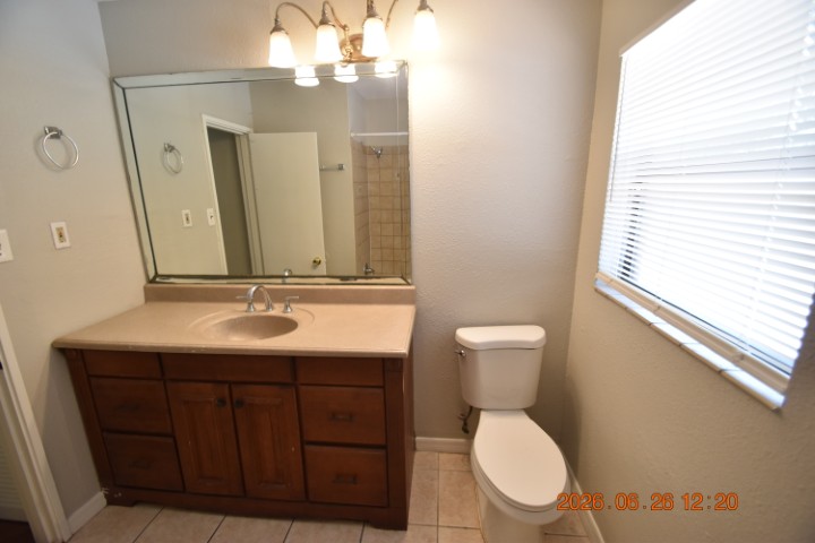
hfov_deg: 100.4
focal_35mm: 15
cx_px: 408
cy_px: 272
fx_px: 340
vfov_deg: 77.3
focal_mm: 10
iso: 800
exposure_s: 1/90
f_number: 3.5
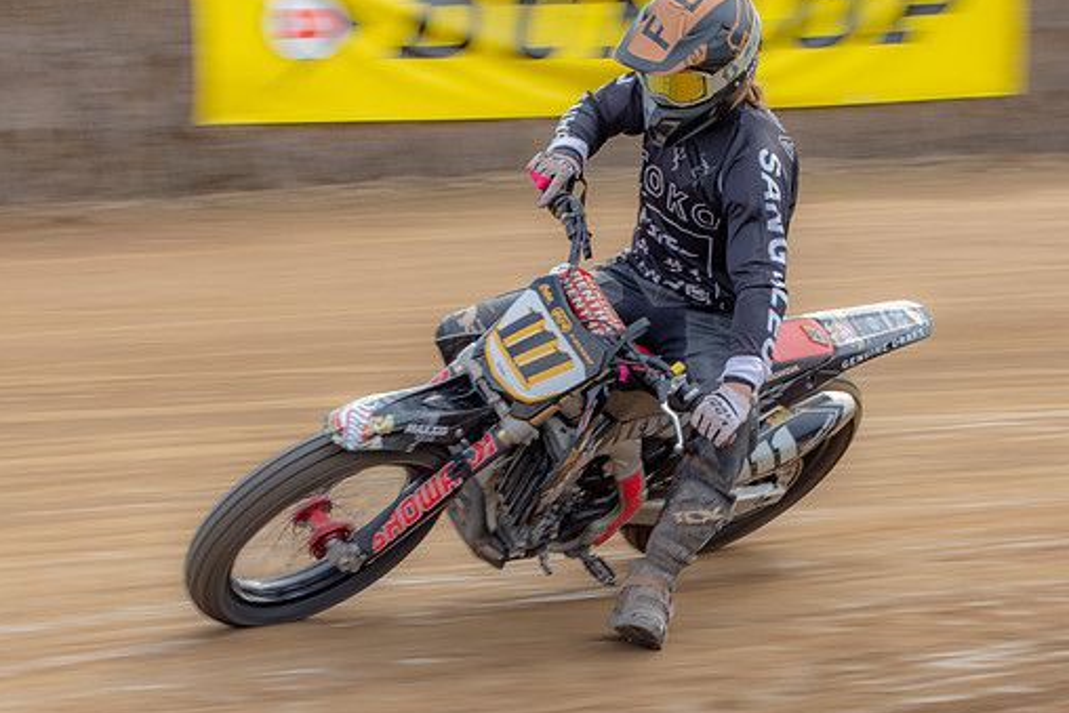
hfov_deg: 14.0
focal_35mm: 147
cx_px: 570
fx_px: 4366
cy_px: 327
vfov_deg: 9.3
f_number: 11
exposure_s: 1/100
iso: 160
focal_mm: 82
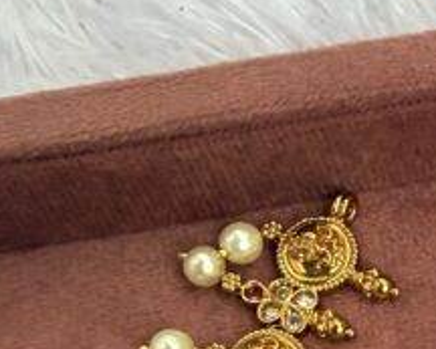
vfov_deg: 13.7
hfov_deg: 16.9
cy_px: 618
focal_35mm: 101
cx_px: 688
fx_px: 1304
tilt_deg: -74.5
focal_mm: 2.22
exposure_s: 1/113
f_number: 2.2
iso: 320
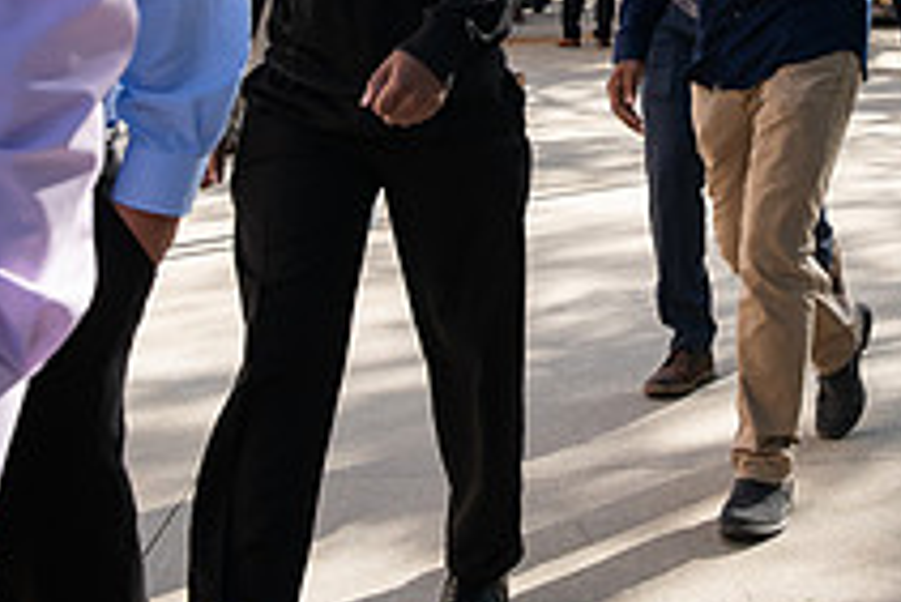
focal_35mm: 99
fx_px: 2479
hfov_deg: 20.5
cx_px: 636
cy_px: -79
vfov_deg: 13.5
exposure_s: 1/500
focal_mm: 36
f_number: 6.3
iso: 400
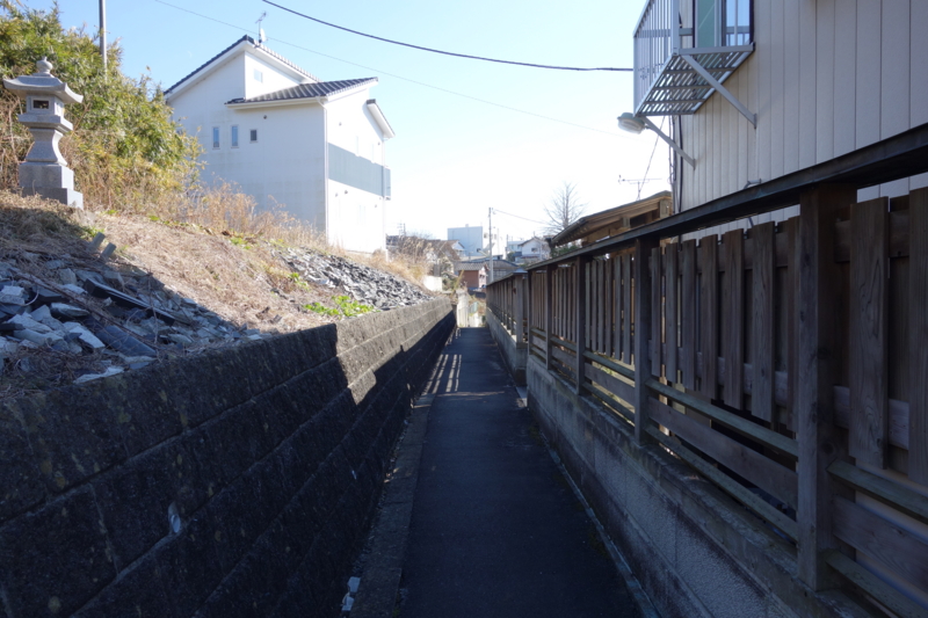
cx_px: 464
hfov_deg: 65.5
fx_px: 722
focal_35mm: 28
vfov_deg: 46.4
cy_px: 309
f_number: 5.6
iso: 125
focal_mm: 10.4
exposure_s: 1/200
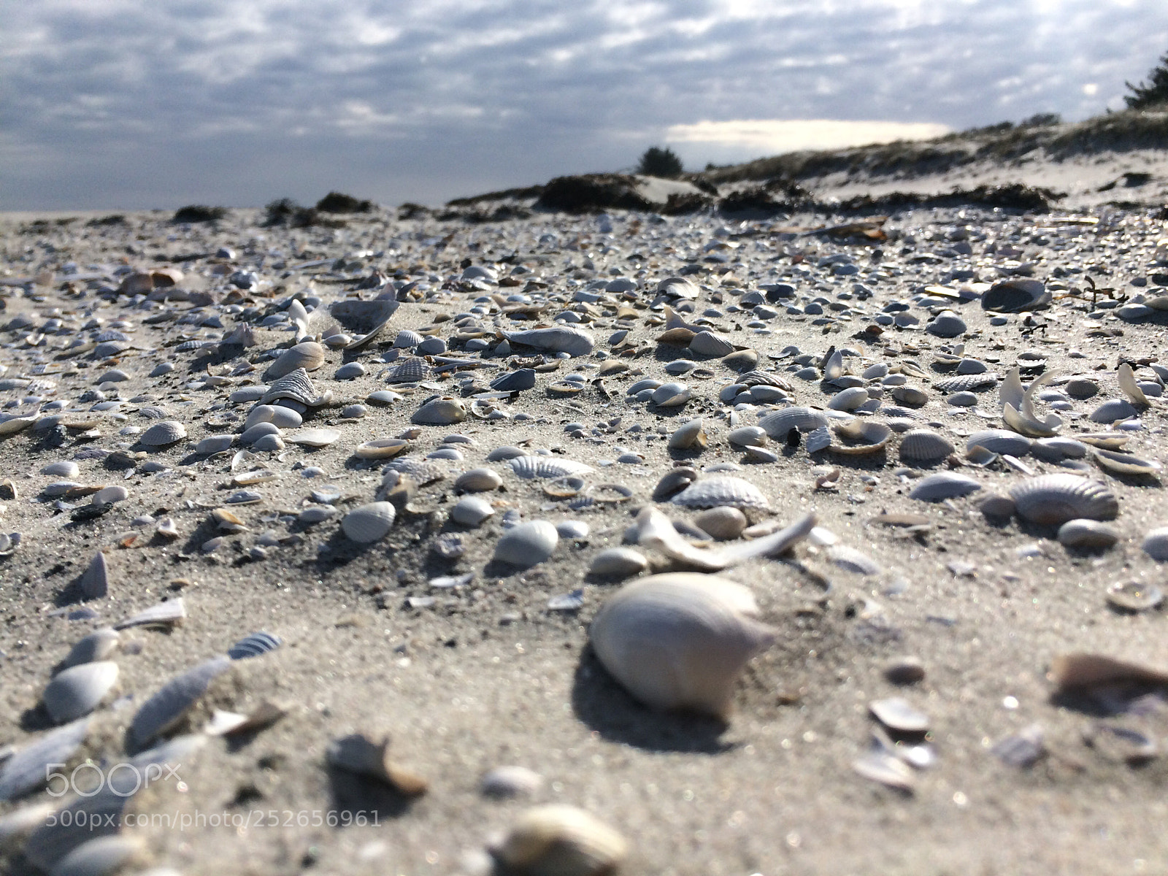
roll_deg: +1.1
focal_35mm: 29
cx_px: 584
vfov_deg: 48.2
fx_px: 979
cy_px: 438
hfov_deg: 61.7
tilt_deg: -16.9
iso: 32
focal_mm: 4.15
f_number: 2.2
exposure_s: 1/4566
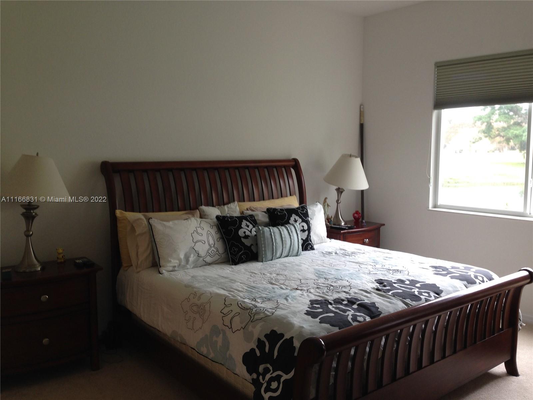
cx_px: 266
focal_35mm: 33
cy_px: 200
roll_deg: -1.2
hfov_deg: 55.4
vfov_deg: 42.9
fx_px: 508
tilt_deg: -5.0
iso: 50
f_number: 2.4
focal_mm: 4.12
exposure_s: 1/40
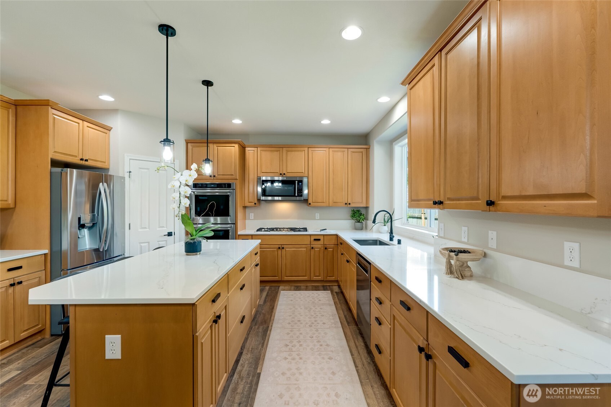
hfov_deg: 96.7
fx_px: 271
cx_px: 306
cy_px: 204
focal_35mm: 16
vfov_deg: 73.7
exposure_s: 1/200
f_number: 9
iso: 400
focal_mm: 16
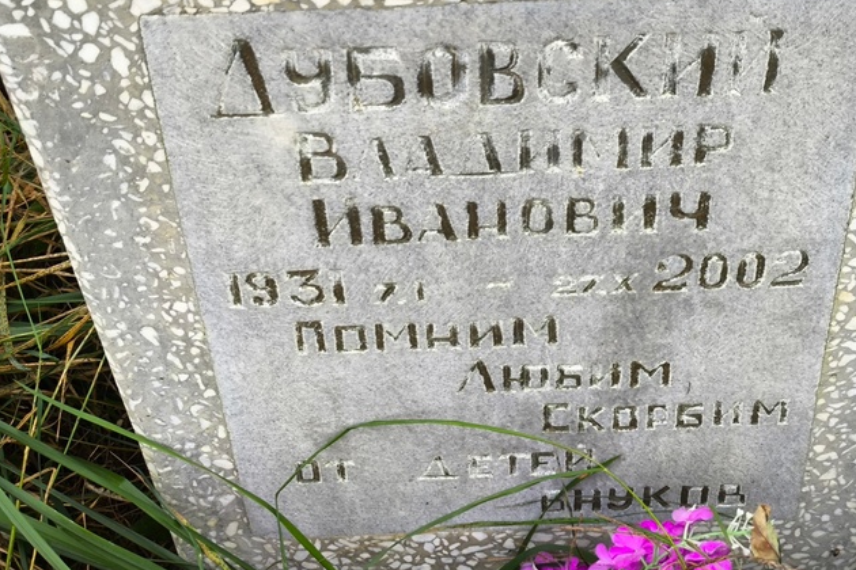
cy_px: 178
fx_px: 1569
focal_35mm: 66
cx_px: 465
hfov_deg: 30.5
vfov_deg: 20.5
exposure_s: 1/60
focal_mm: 4.71
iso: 64
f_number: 1.7
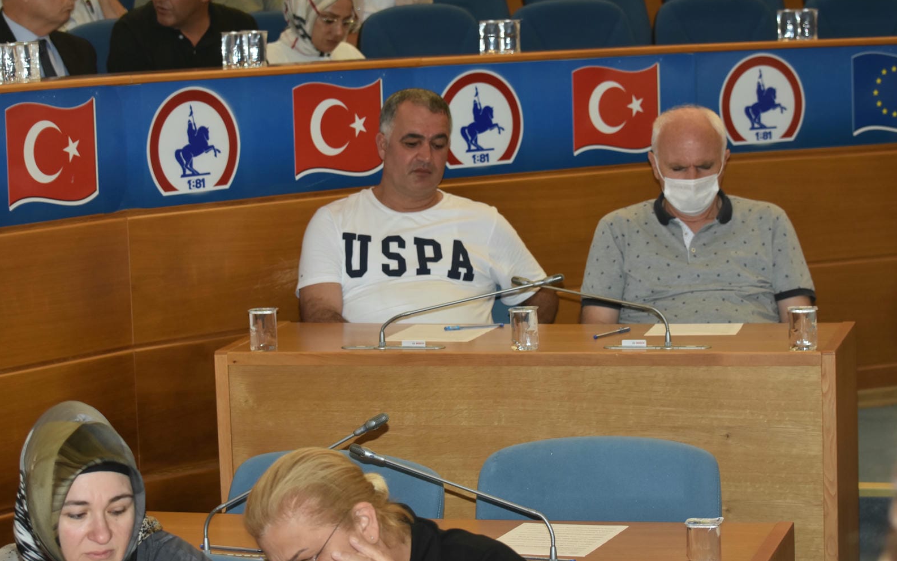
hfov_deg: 19.3
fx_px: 2640
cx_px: 450
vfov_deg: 12.1
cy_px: 267
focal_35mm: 108
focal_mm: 70
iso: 640
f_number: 4.5
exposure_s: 1/60
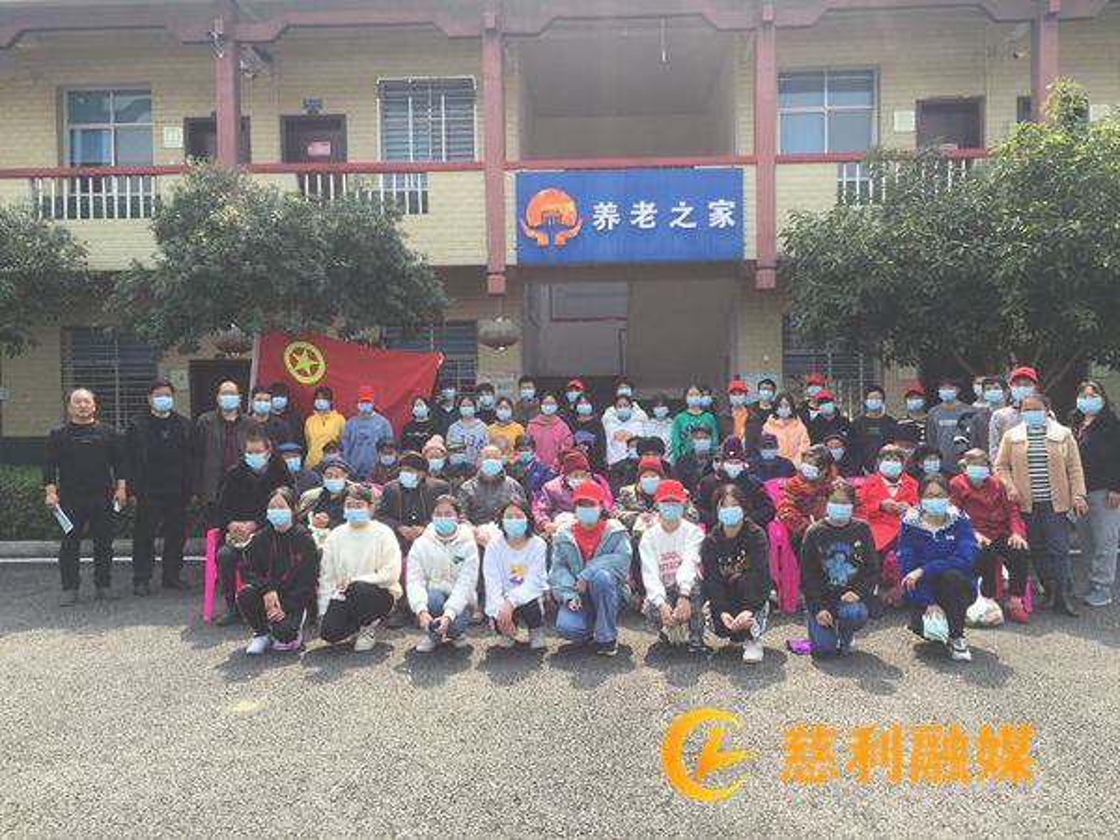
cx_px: 560
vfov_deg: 48.2
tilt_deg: -1.1
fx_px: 938
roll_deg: +0.7
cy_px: 420
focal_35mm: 29
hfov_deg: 61.7
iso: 32
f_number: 2.2
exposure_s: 1/659
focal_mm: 4.15
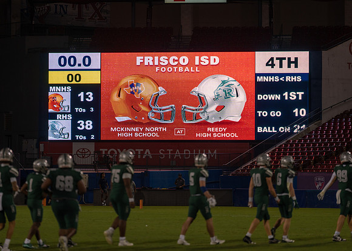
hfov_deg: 10.4
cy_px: 126
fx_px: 1937
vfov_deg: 7.4
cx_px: 176
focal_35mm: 194
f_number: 2.8
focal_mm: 185
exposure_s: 1/400
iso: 160
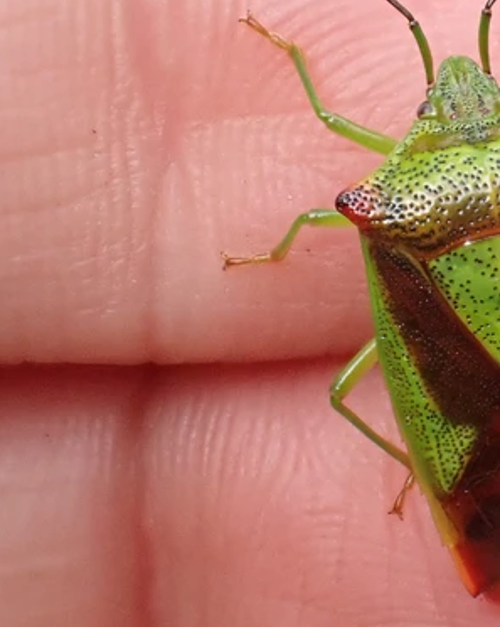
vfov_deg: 11.5
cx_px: 527
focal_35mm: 168
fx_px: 3111
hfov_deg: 9.1
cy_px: 241
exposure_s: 1/200
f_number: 6.3
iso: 800
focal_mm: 18
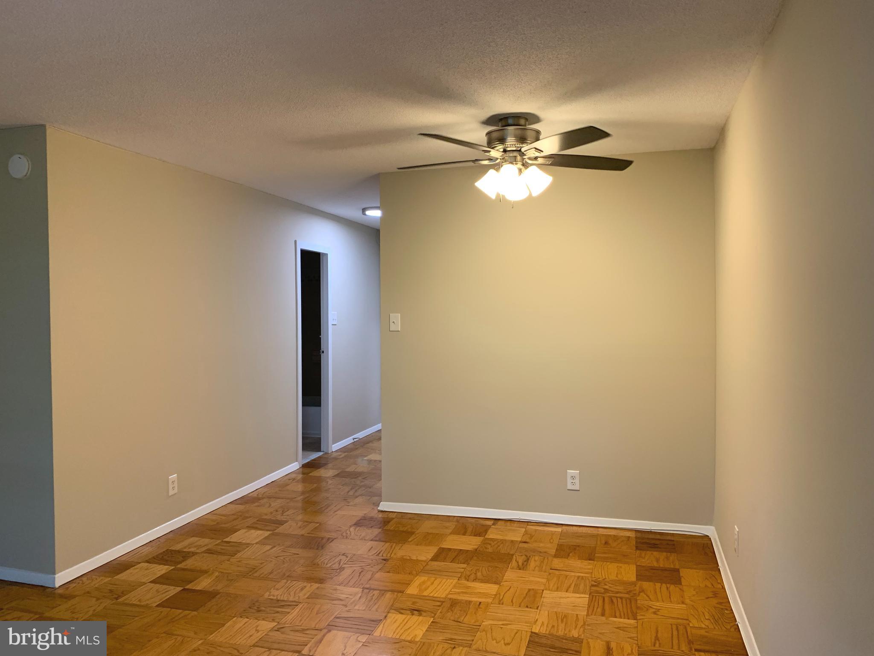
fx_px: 656
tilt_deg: +0.2
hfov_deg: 67.3
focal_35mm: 26
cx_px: 437
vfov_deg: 53.1
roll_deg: +0.2
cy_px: 328
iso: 100
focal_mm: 4.25
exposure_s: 1/60
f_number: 1.8
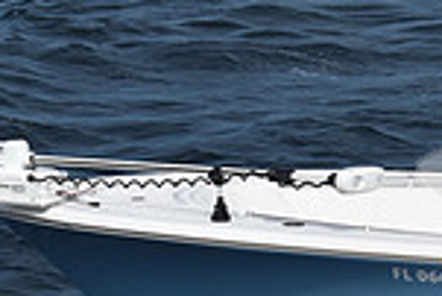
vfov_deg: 2.6
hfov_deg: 3.9
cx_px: 626
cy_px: 262
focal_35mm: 529
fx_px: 6501
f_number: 13
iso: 400
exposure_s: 1/1000
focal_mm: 92
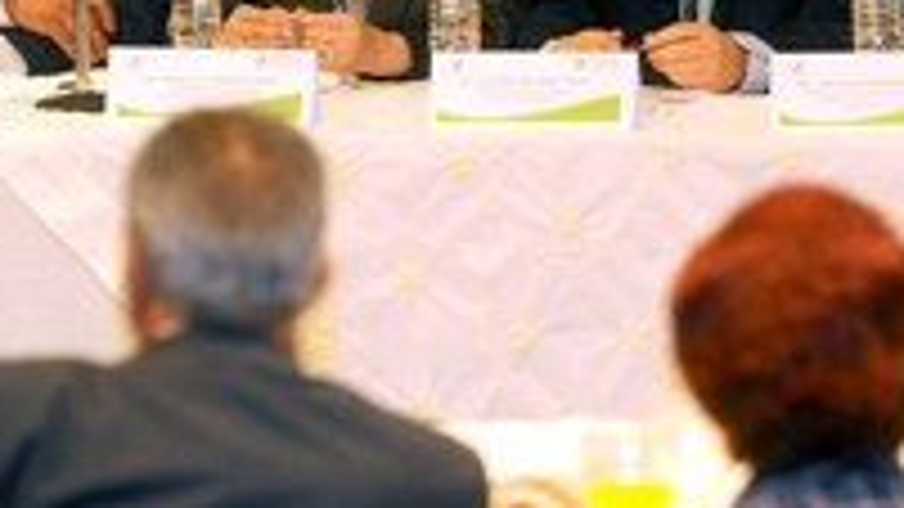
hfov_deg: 5.8
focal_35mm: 373
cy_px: 85
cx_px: 652
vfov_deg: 3.3
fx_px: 8940
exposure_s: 1/50
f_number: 4
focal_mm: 160
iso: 1250
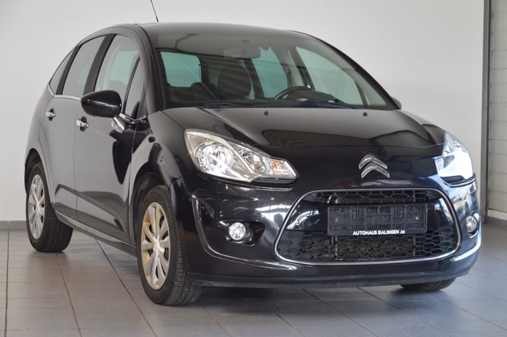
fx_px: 1224
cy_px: 168
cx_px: 254
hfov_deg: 23.4
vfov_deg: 15.7
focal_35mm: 87
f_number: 5
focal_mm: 58
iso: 500
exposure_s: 1/60
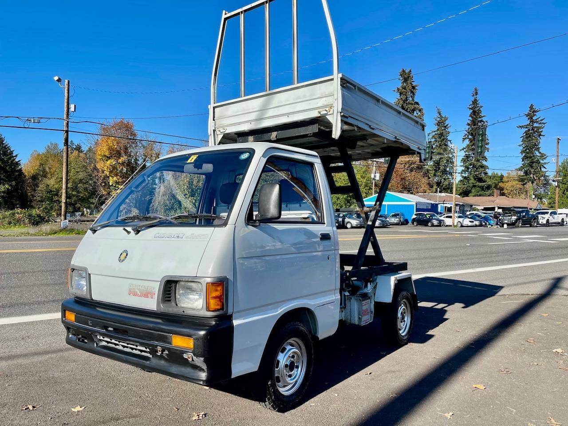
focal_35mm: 25
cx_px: 284
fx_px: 410
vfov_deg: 54.9
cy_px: 213
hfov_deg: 69.4
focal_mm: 5.1
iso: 32
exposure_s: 1/3086
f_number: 1.6
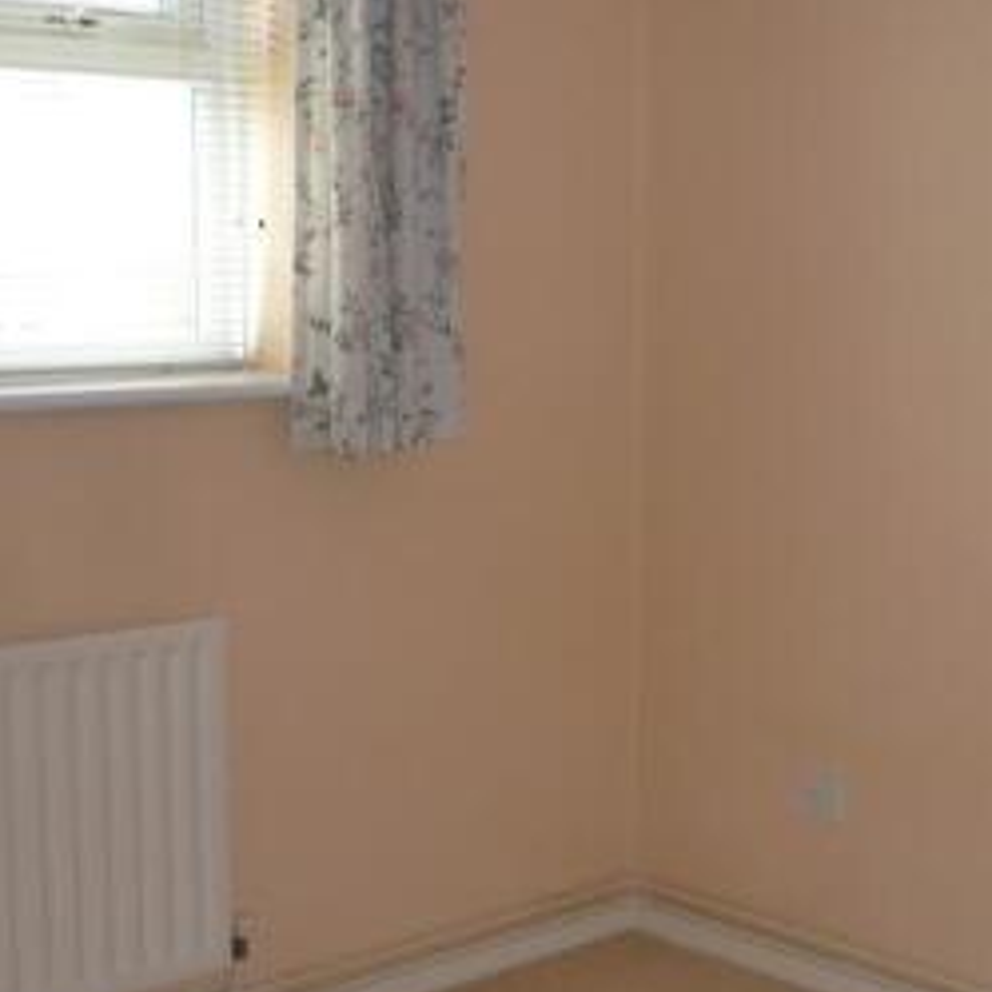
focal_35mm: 60
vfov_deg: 28.6
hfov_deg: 28.1
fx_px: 1945
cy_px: 576
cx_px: 767
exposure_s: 1/30
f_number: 3.3
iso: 100
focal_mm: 5.2
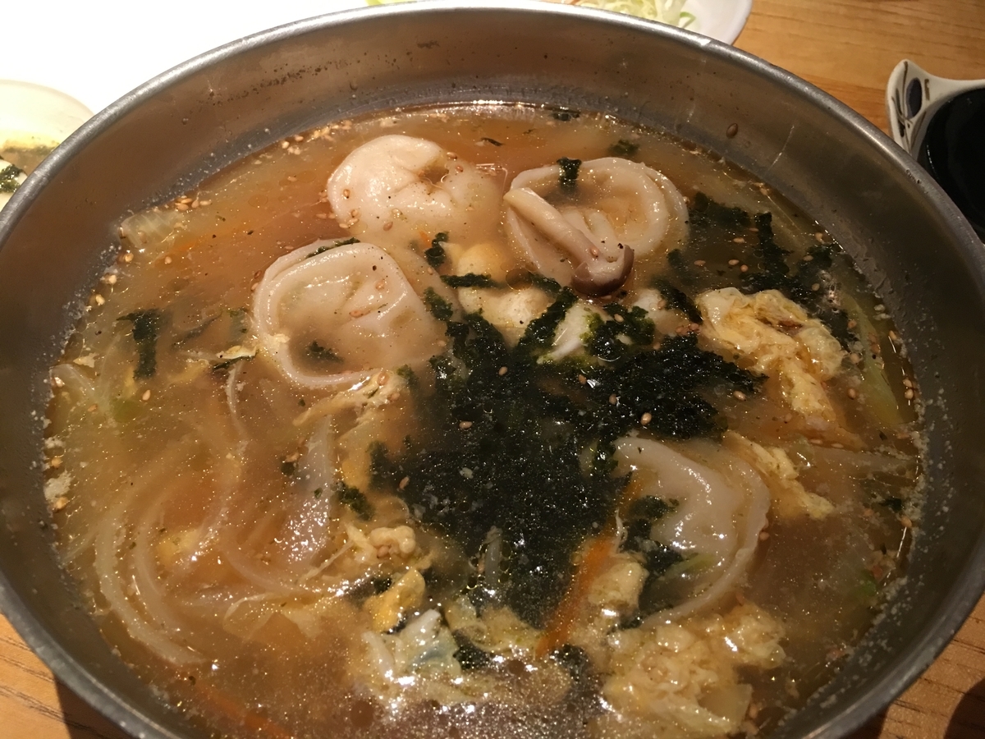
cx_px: 492
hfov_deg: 61.7
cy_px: 370
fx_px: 825
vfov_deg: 48.2
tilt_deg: -50.5
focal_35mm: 29
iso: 100
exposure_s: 1/10
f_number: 2.2
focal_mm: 4.15
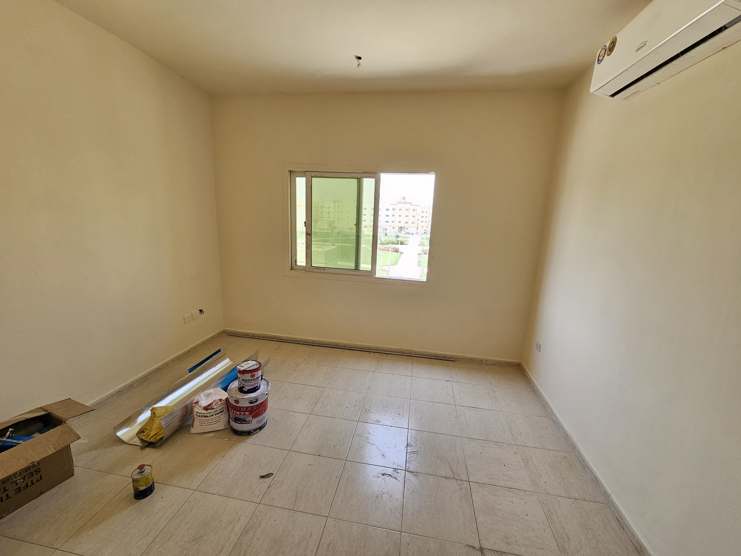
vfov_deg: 89.9
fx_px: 278
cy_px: 278
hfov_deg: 106.2
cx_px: 370
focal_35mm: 13
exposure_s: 1/190
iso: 100
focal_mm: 2.2
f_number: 2.2
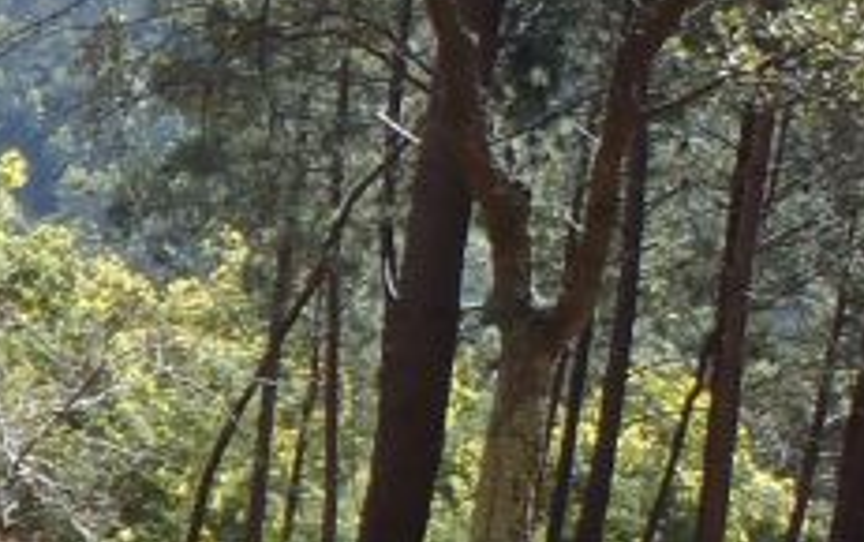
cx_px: -711
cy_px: 553
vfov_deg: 8.5
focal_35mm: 154
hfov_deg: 12.4
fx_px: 3631
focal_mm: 5
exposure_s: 1/160
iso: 80
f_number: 3.9
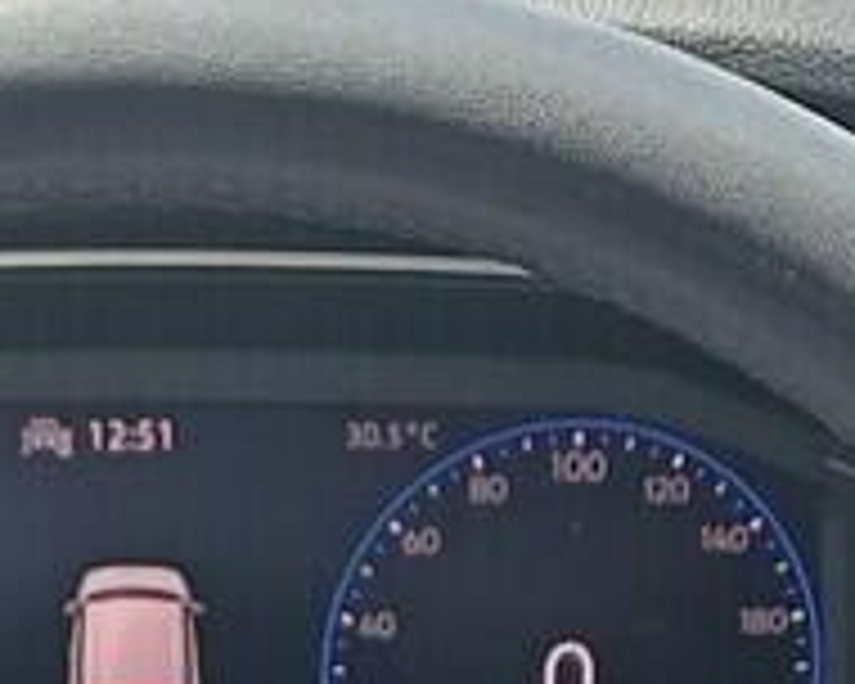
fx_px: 4681
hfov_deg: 10.4
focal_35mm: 185
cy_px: 1836
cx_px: 126
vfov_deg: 7.6
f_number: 1.8
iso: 50
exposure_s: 1/118
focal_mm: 4.65
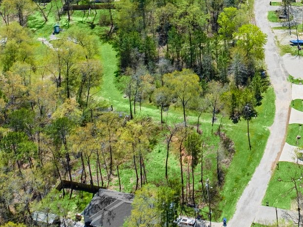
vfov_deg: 18.2
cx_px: 281
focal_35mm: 79
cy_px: 1
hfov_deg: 23.9
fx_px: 691
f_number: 2.8
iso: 140
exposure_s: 1/2000
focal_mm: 12.29
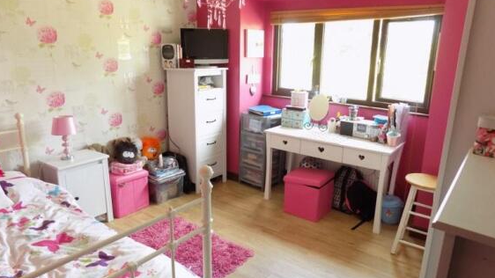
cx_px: 252
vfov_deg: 44.4
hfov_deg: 71.9
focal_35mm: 26
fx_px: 341
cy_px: 137
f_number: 3.1
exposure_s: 1/30
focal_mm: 4
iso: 250
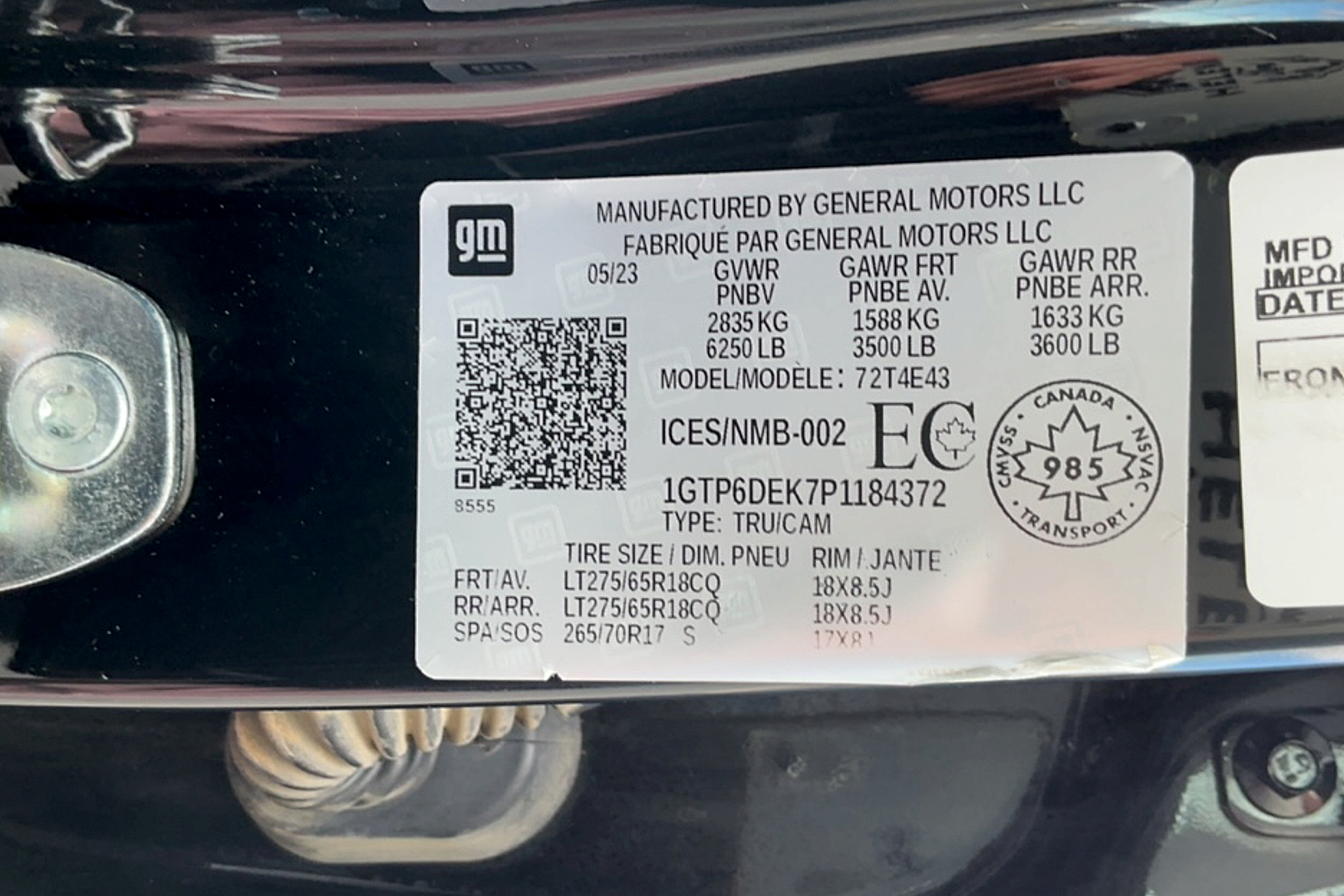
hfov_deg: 58.7
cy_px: 450
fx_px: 1195
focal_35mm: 32
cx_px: 688
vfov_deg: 41.1
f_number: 1.8
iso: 20
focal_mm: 3
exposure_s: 1/60
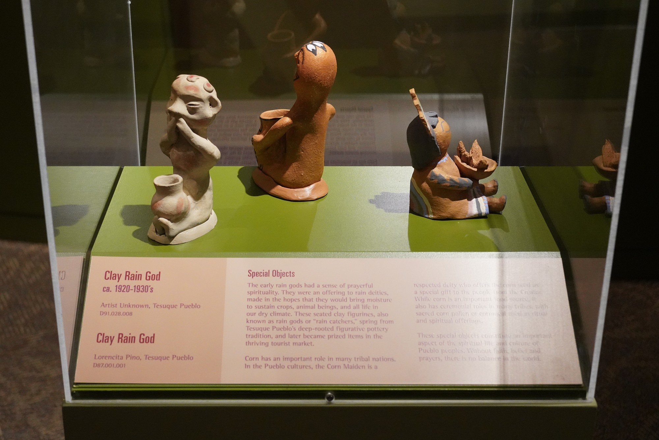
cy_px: 220
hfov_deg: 42.7
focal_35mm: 46
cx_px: 330
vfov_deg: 29.3
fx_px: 842
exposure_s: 1/100
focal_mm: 46
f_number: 5.6
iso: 6400
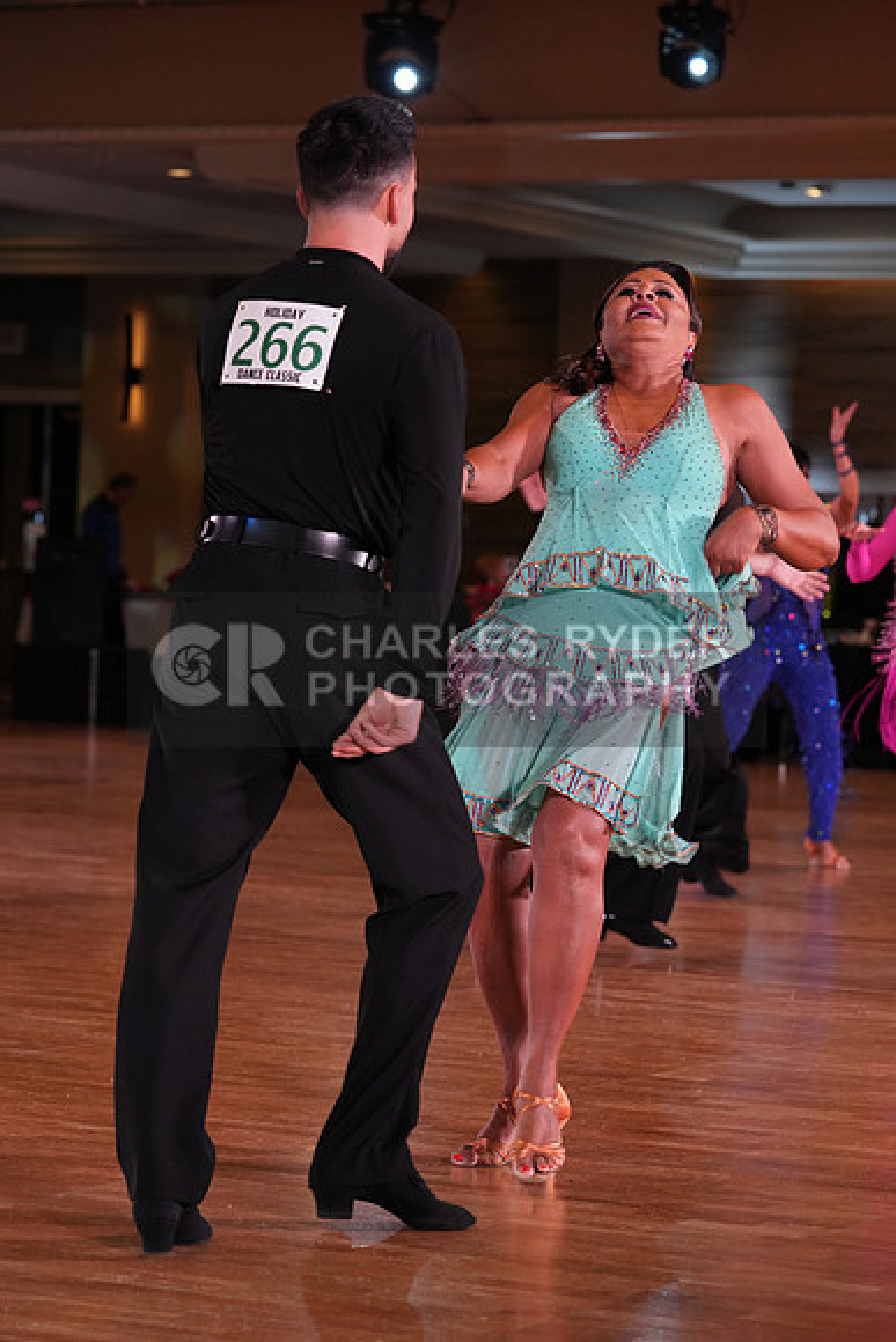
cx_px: 448
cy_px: 671
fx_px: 4104
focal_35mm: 110
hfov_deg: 12.5
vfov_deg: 18.6
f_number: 5
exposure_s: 1/200
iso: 2000
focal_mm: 110
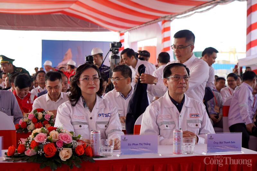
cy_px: 86
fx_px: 500
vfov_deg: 19.4
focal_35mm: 70
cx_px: 128
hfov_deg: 28.8
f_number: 4
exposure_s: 1/160
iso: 125
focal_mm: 47
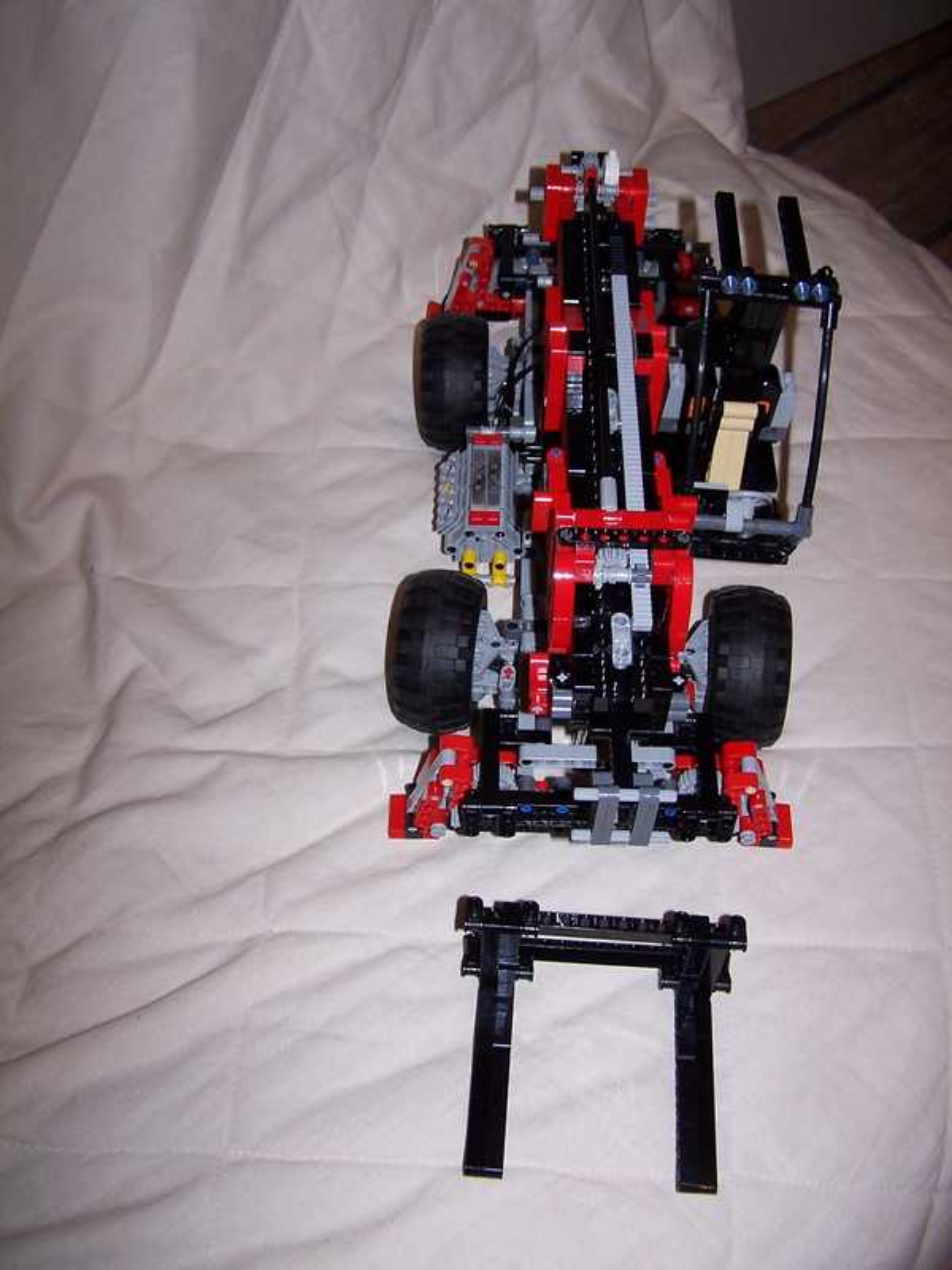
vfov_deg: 49.0
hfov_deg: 37.7
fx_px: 1393
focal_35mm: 38
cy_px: 635
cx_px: 476
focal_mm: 6.3
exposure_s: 1/60
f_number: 2.8
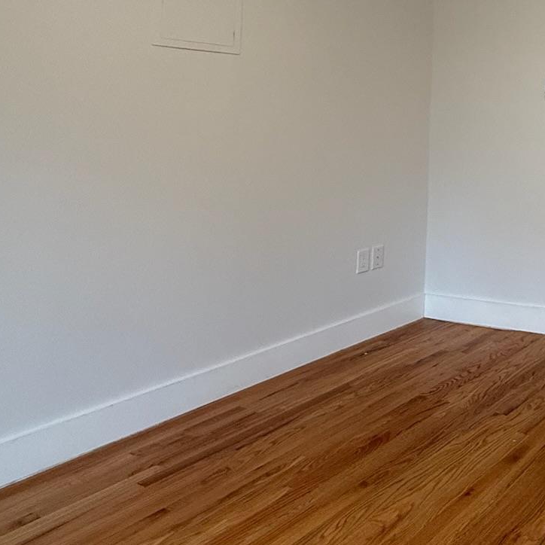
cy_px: 90
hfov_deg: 37.0
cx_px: 643
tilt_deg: +3.3
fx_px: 623
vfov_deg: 44.3
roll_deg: -0.9
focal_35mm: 35
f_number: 2.2
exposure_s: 1/120
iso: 250
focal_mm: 2.22
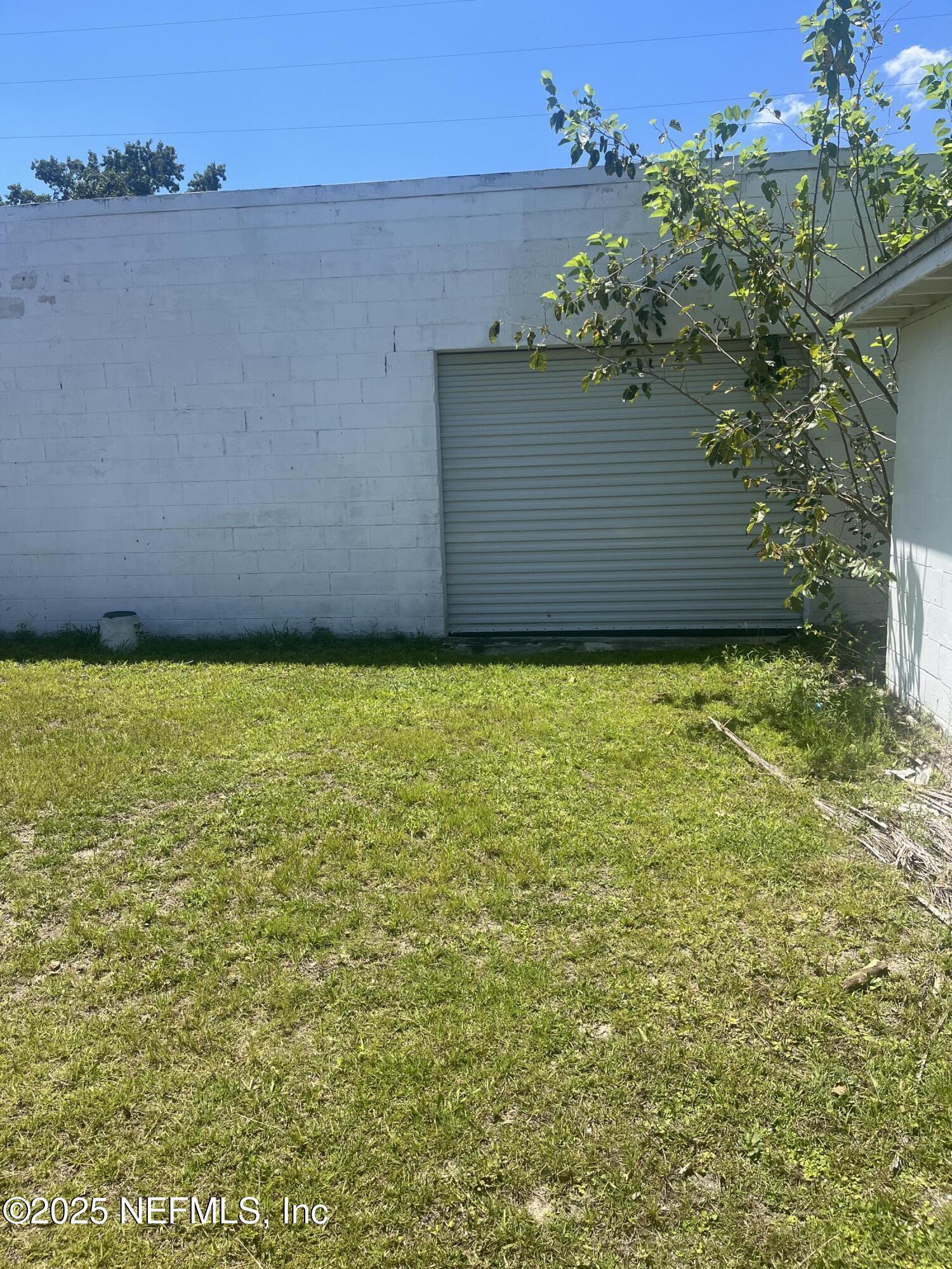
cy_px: 634
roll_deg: +2.1
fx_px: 953
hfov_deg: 53.1
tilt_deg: -10.1
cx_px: 476
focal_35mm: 26
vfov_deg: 67.3
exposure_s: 1/2513
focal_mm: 5.1
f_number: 1.6
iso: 50
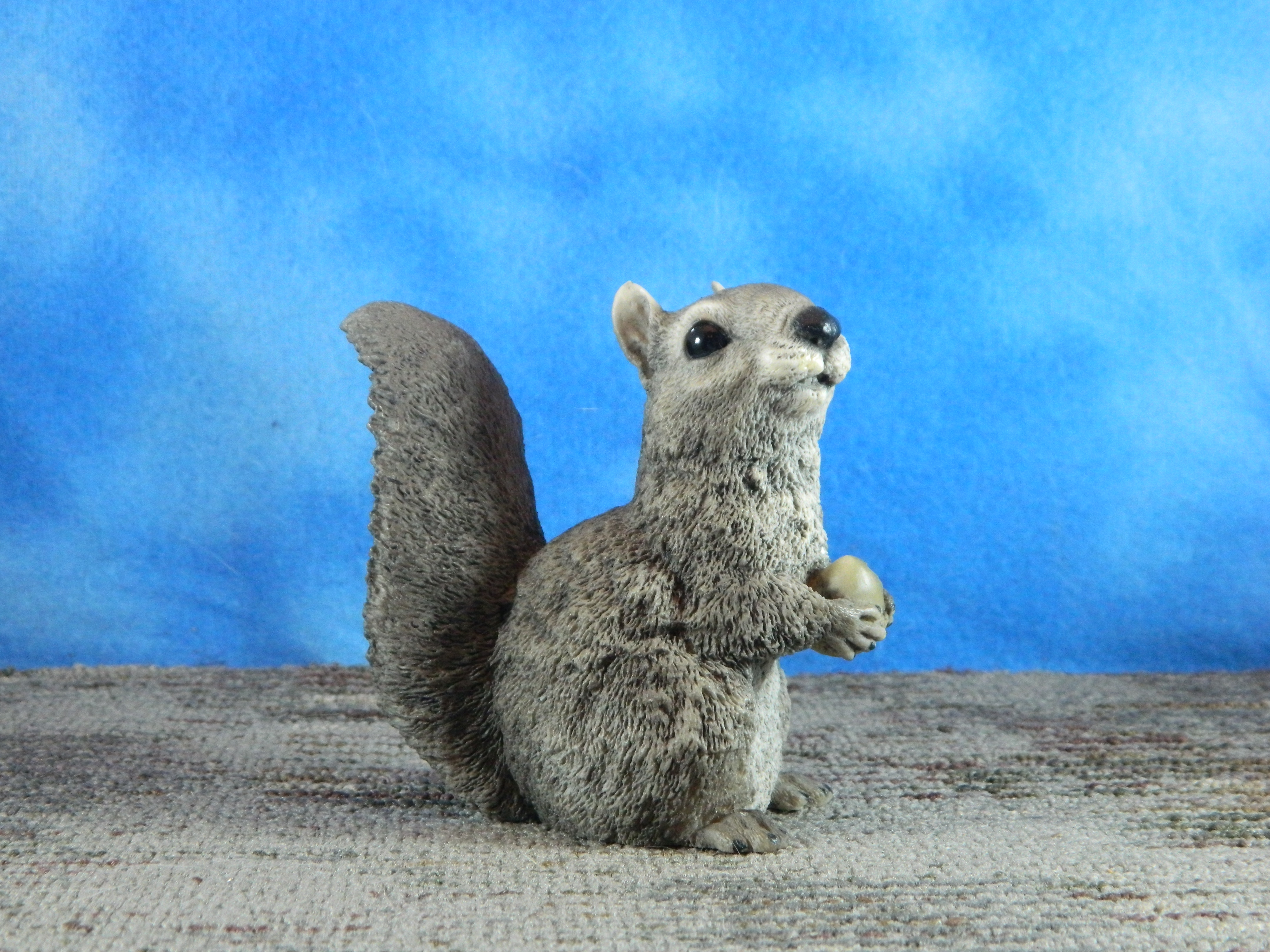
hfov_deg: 27.8
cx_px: 635
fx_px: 2568
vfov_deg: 21.0
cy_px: 476
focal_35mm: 70
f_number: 4
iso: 400
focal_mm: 12.6
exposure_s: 1/20
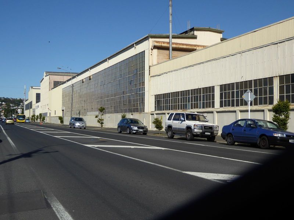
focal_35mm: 46
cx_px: 147
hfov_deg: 41.2
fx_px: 391
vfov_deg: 31.5
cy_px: 110
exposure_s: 1/1300
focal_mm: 7.8
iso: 80
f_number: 3.9
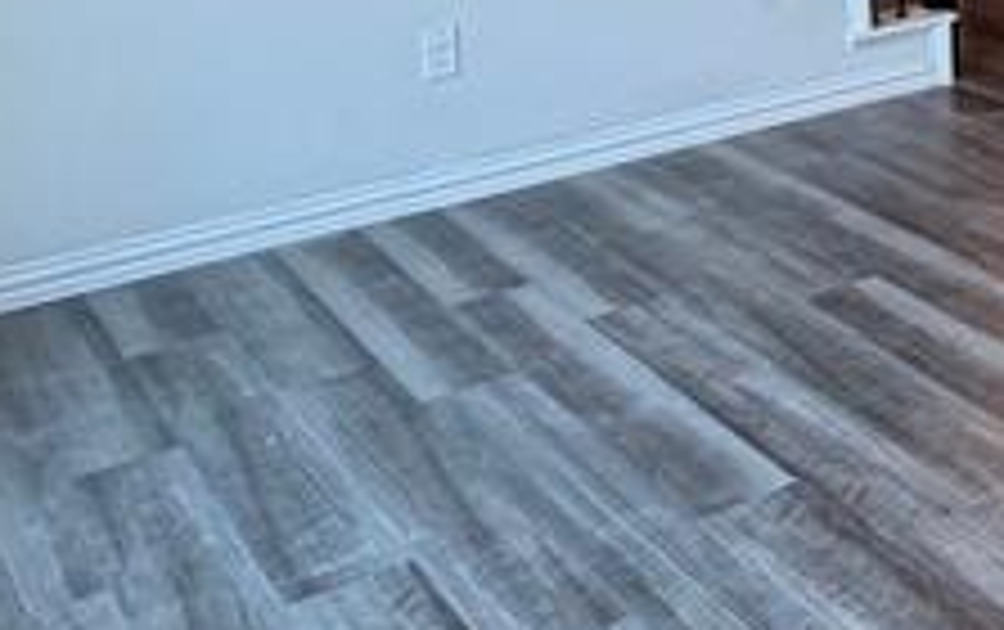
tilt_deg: -1.6
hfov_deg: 25.4
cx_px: 1346
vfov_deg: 17.1
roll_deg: +2.0
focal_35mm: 68
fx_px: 1863
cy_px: -360
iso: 250
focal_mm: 2.22
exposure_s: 1/120
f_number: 2.2
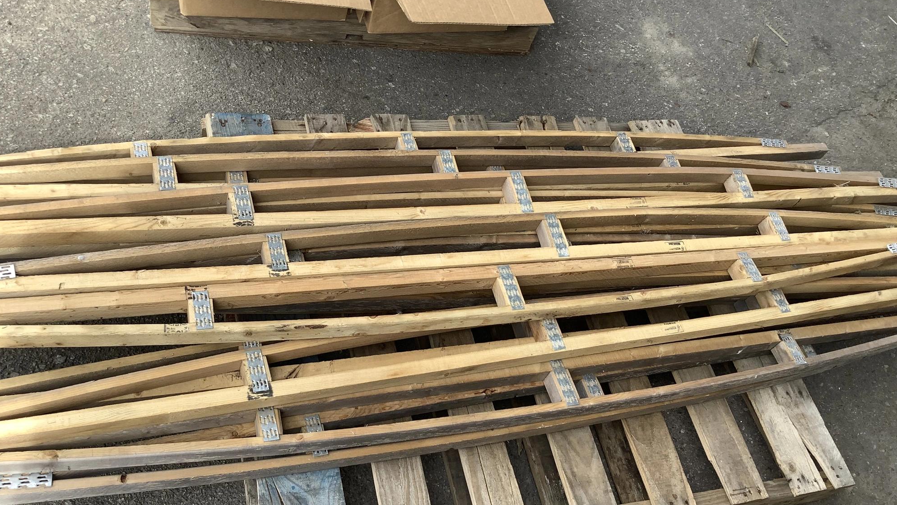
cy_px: 282
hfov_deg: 58.0
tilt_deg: -53.5
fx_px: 809
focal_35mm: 34
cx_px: 447
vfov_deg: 34.6
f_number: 2.4
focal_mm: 3.3
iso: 25
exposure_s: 1/283
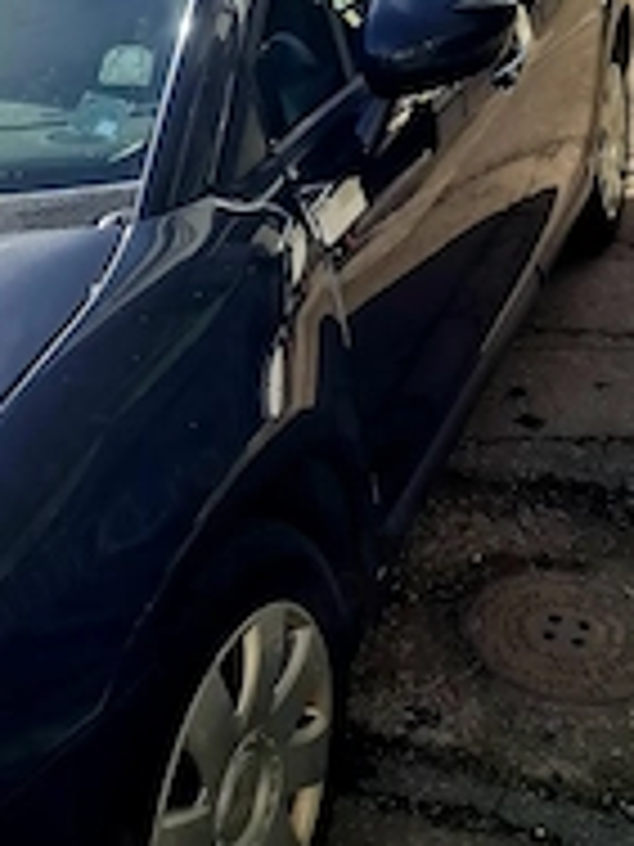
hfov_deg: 29.6
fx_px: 1197
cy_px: 284
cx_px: 238
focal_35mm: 49
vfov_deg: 38.5
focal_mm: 5.54
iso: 50
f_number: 1.8
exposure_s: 1/1429
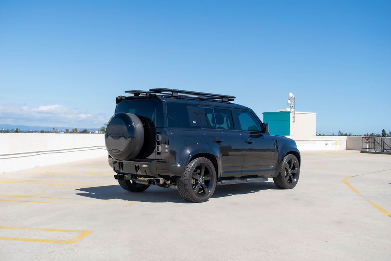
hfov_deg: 47.9
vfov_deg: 33.0
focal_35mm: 40
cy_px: 130
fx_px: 440
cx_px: 196
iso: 400
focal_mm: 27
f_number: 6.3
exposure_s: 1/1600
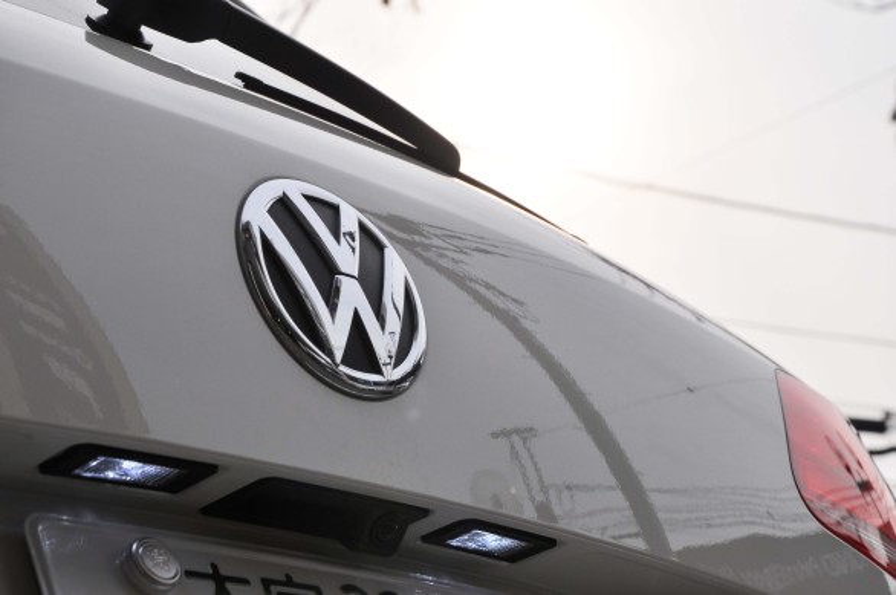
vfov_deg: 13.8
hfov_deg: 20.6
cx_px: 448
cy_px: 298
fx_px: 2461
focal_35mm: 99
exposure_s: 1/640
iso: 200
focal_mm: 66
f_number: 13
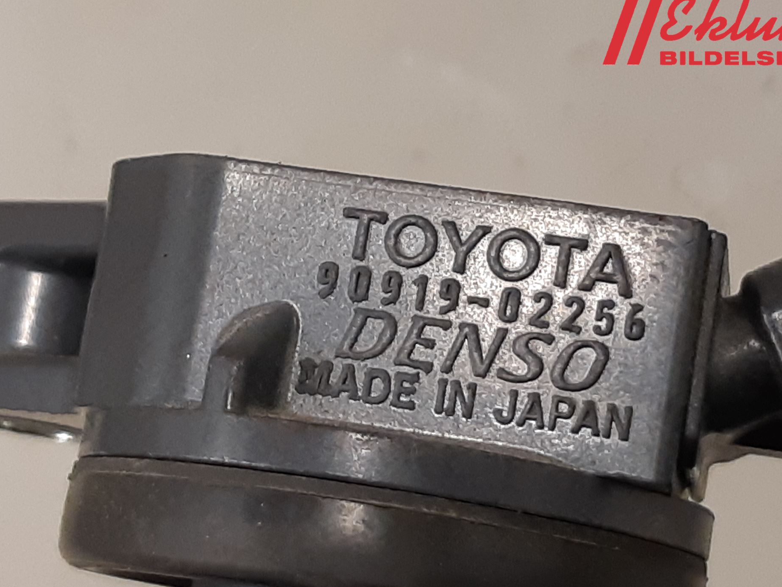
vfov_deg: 48.2
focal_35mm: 29
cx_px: 428
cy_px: 320
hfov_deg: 61.5
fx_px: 655
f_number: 1.7
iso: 160
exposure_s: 1/50
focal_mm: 3.93
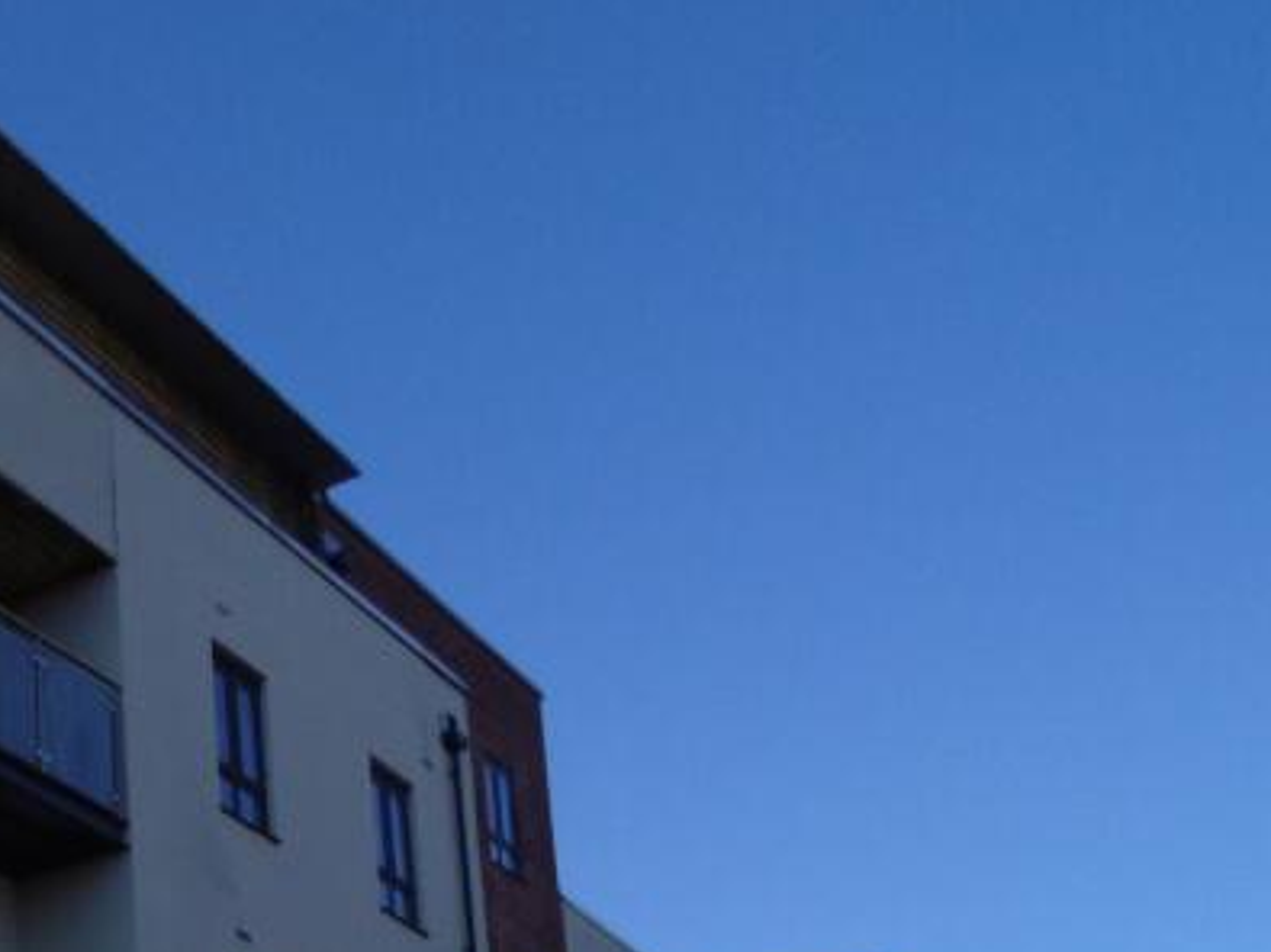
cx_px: -267
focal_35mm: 57
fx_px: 2092
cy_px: 1200
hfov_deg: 29.0
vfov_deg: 23.1
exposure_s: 1/200
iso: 100
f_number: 8.6
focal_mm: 4
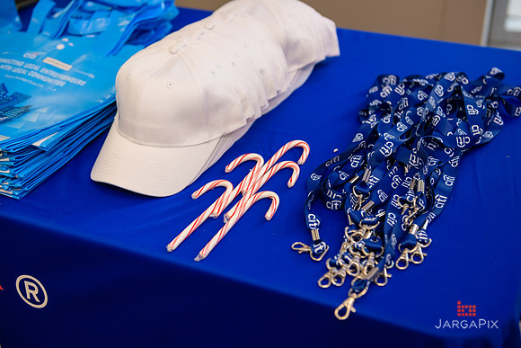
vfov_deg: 28.1
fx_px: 695
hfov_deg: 41.1
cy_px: 174
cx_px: 260
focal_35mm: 48
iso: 800
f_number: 3.2
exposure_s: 1/125
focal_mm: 48
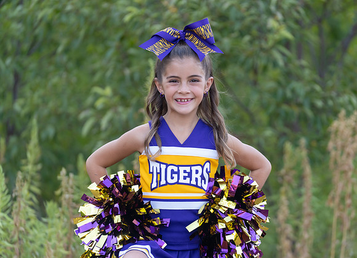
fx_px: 1610
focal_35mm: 158
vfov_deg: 9.2
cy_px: 144
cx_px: 212
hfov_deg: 12.6
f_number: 2.8
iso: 320
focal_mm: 134
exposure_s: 1/320
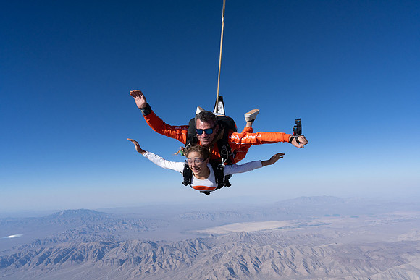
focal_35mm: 24
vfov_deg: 53.2
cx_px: 210
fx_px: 280
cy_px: 140
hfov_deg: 73.7
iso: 800
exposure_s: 1/2000
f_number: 11
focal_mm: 24
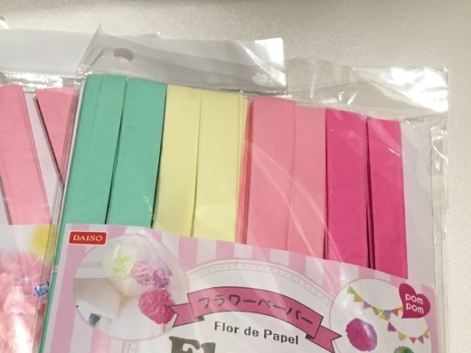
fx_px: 776
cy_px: 277
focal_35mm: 57
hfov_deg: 32.9
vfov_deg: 25.3
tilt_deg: -69.1
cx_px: 99
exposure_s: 1/15
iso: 80
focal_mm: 4.15
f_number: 2.2
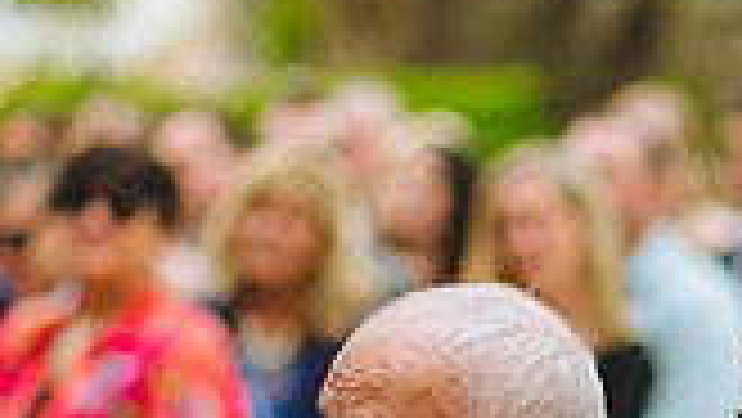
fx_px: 6181
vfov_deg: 3.9
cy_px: 694
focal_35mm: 314
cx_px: 764
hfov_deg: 6.8
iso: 80
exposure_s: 1/400
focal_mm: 85
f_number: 2
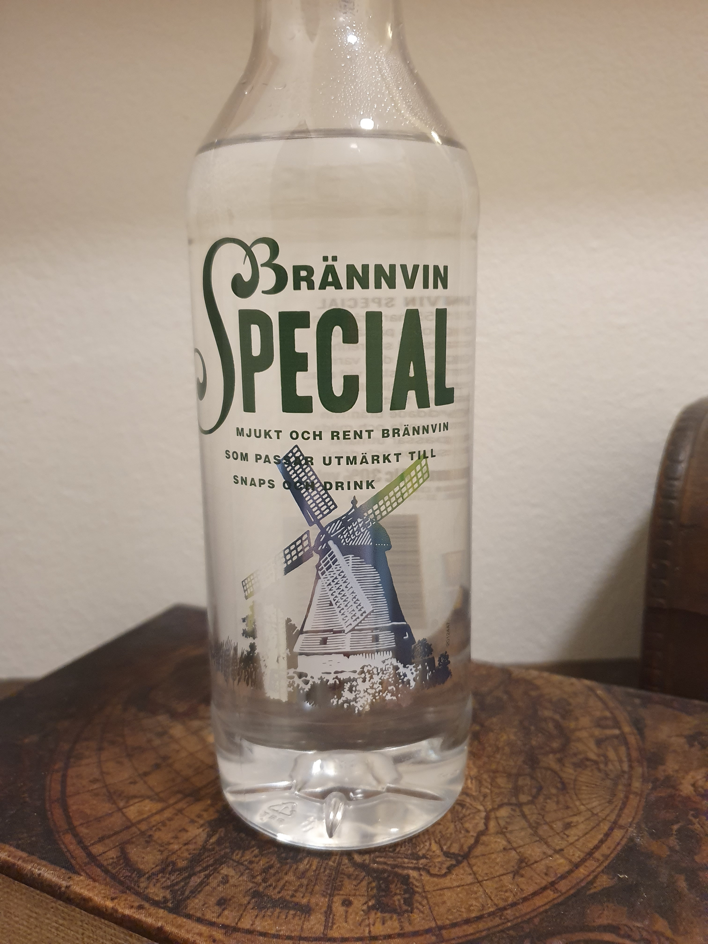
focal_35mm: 26
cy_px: 472
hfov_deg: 53.1
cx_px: 354
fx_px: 709
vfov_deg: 67.3
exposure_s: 1/50
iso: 400
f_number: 1.5
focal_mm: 4.32
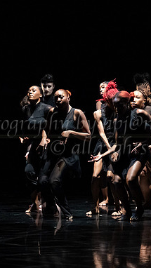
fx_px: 939
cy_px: 112
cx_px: 127
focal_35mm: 132
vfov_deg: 16.2
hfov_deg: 9.2
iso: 6400
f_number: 3.5
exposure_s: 1/320
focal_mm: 71
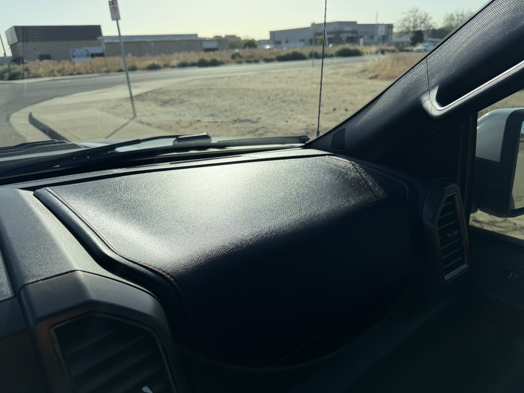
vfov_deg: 56.8
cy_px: 196
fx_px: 363
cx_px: 262
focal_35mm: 24
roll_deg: +2.5
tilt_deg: -22.2
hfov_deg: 71.6
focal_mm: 6.76
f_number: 1.78
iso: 125
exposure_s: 1/6711
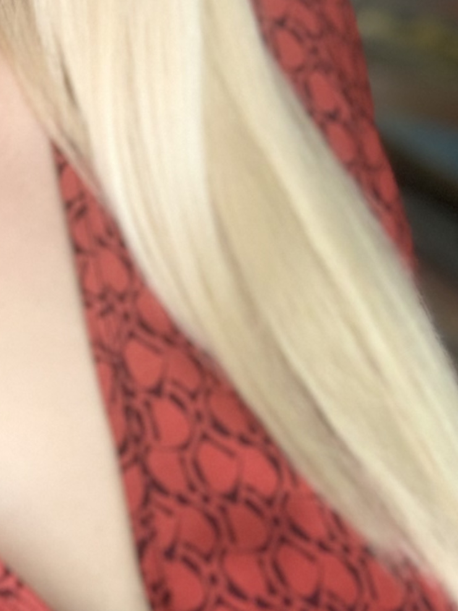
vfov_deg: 18.3
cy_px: -187
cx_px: -43
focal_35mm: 100
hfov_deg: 14.5
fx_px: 1764
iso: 64
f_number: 2.2
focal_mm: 2.87
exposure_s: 1/118
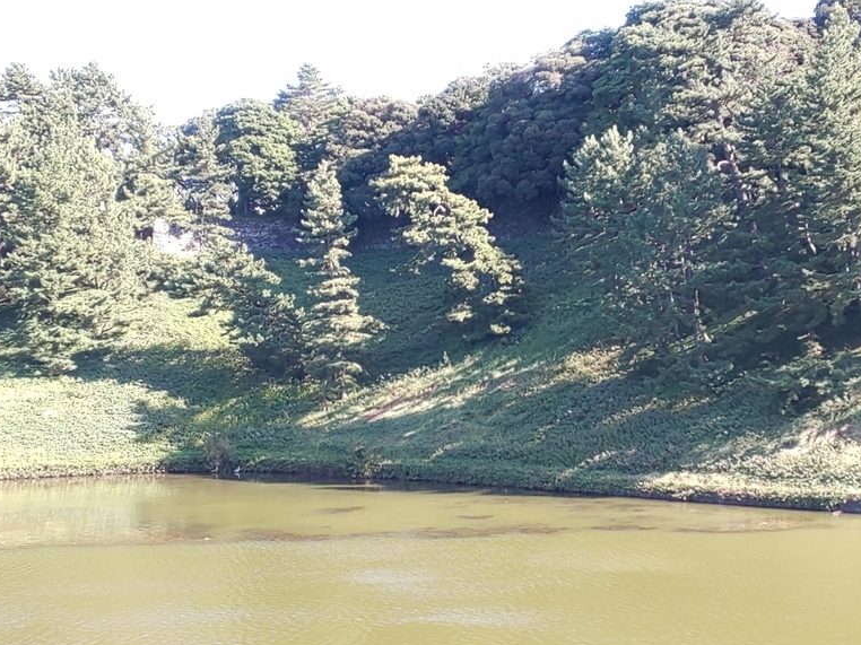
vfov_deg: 63.4
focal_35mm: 21
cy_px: 338
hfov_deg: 79.0
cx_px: 437
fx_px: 522
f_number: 1.94
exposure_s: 1/112
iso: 28
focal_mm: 3.45
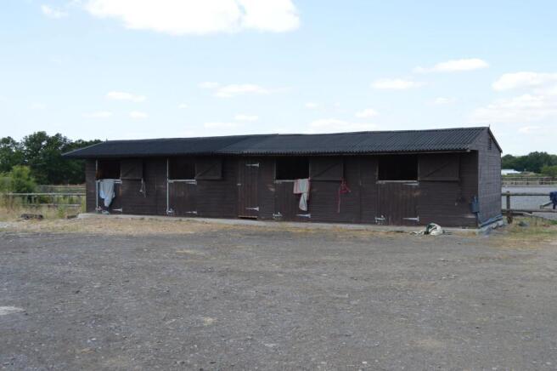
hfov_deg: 48.0
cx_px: 278
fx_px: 626
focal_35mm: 40
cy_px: 186
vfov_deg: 32.9
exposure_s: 1/200
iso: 100
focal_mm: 27
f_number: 7.1
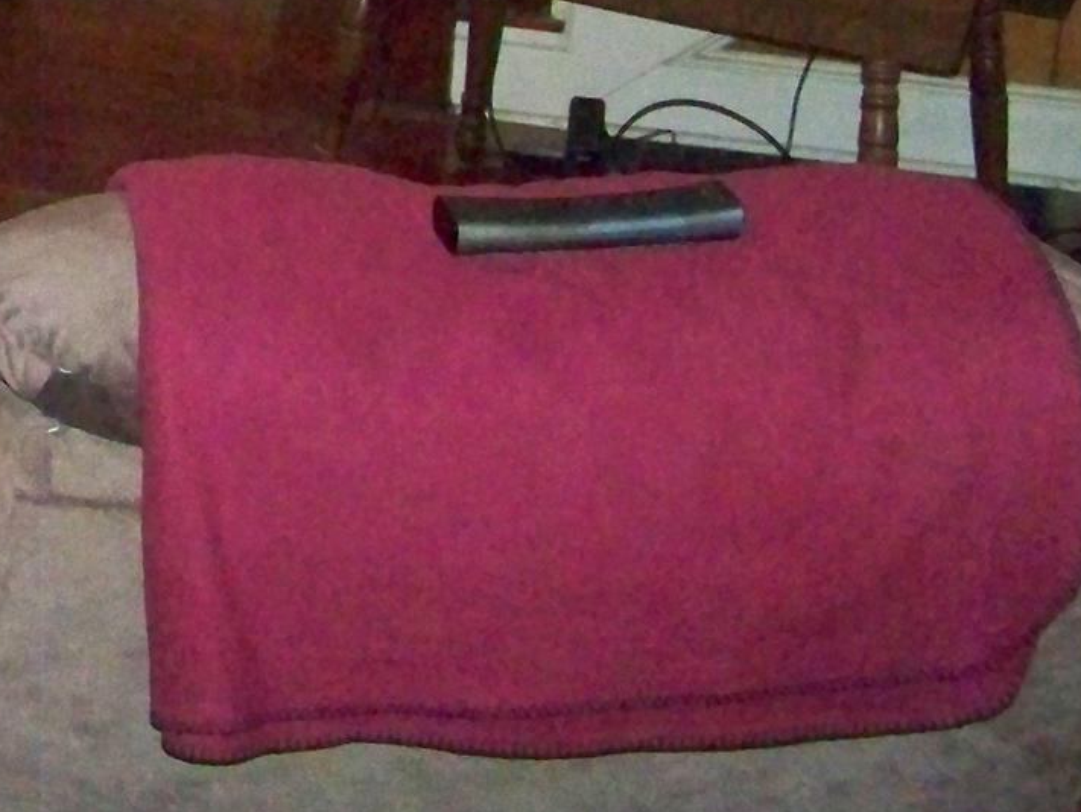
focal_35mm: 95
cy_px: -216
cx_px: -268
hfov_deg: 19.3
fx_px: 2968
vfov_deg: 14.9
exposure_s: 1/500
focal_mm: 5.85
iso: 1600
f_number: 2.8
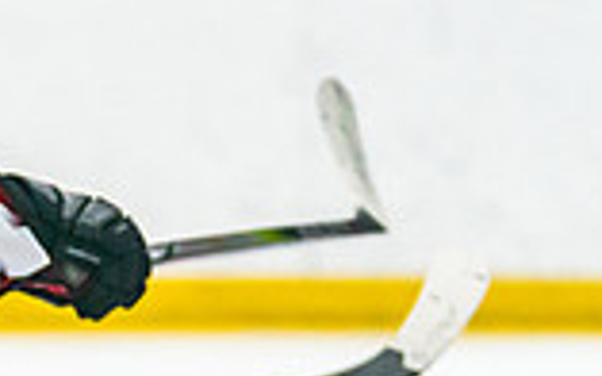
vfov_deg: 2.1
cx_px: -209
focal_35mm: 624
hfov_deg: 3.4
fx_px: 10234
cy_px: 744
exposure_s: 1/1000
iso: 3200
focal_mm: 137
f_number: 2.8
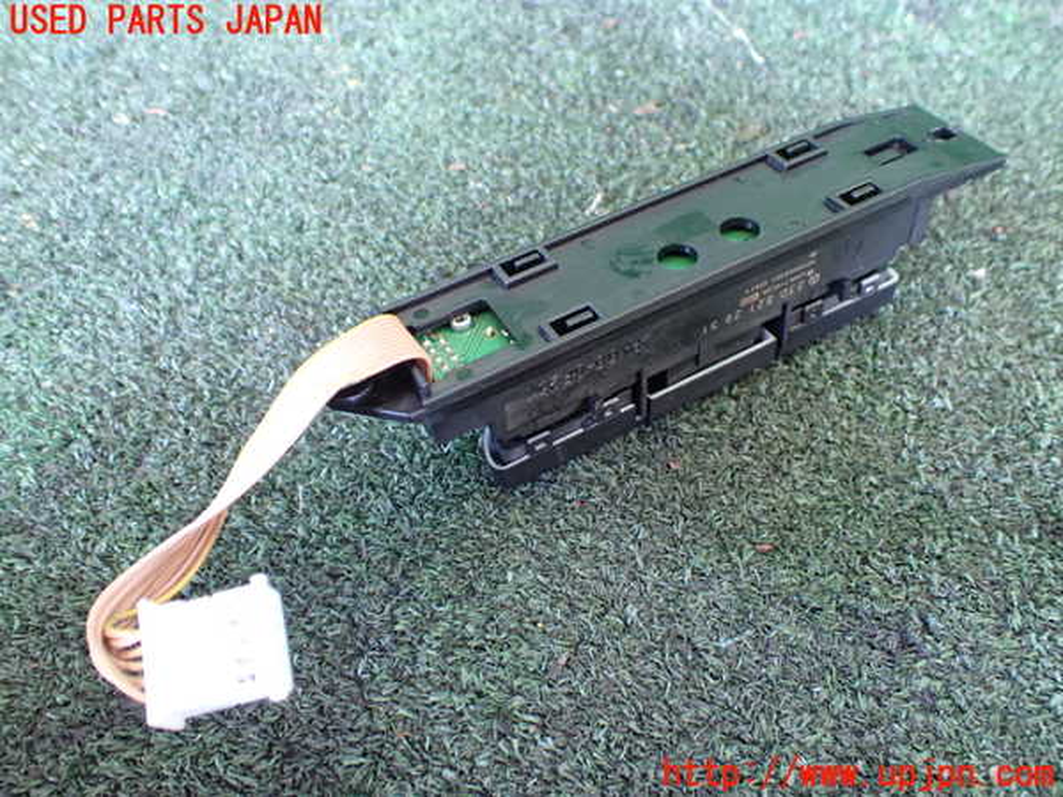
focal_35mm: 30
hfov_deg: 60.0
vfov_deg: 46.8
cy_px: 398
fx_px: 921
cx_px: 532
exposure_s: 1/40
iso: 800
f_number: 2.3
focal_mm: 5.4
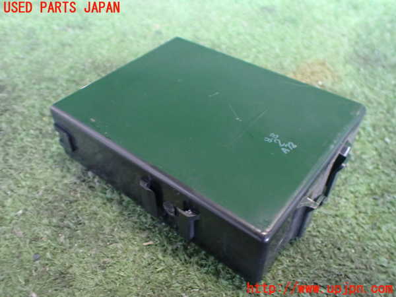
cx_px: 198
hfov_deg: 60.0
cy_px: 148
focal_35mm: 30
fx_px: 343
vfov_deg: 46.8
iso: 800
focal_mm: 5.4
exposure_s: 1/40
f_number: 2.3
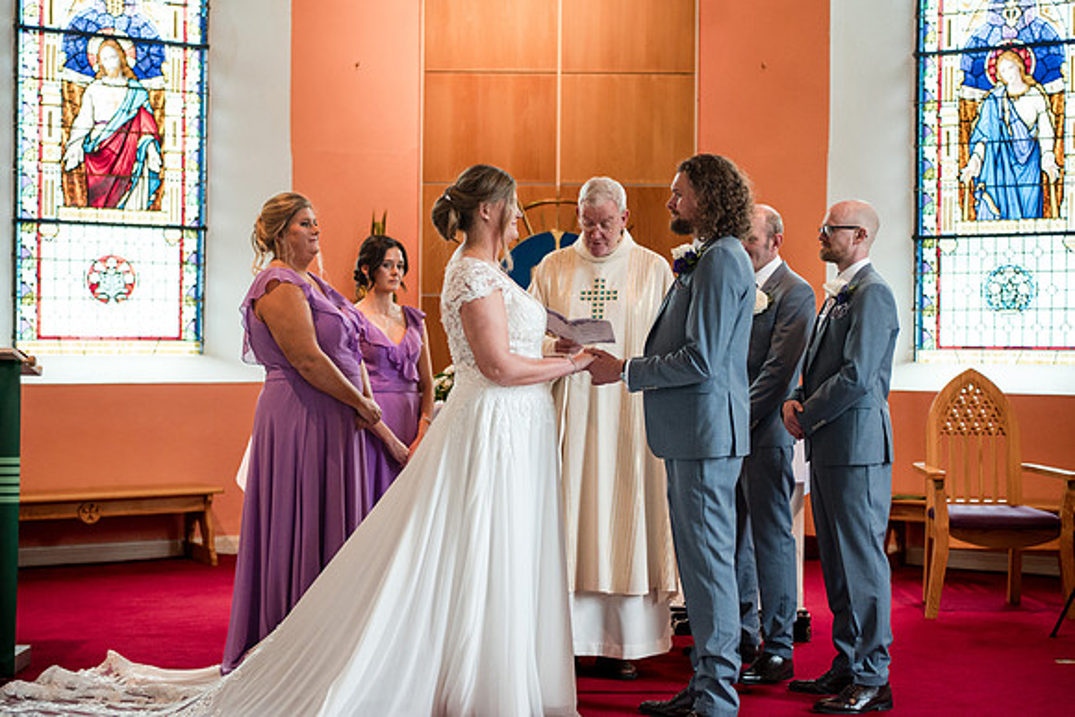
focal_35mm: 52
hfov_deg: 38.2
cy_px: 358
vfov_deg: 26.0
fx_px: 1553
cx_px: 538
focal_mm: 35
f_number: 1.8
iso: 640
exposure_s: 1/500
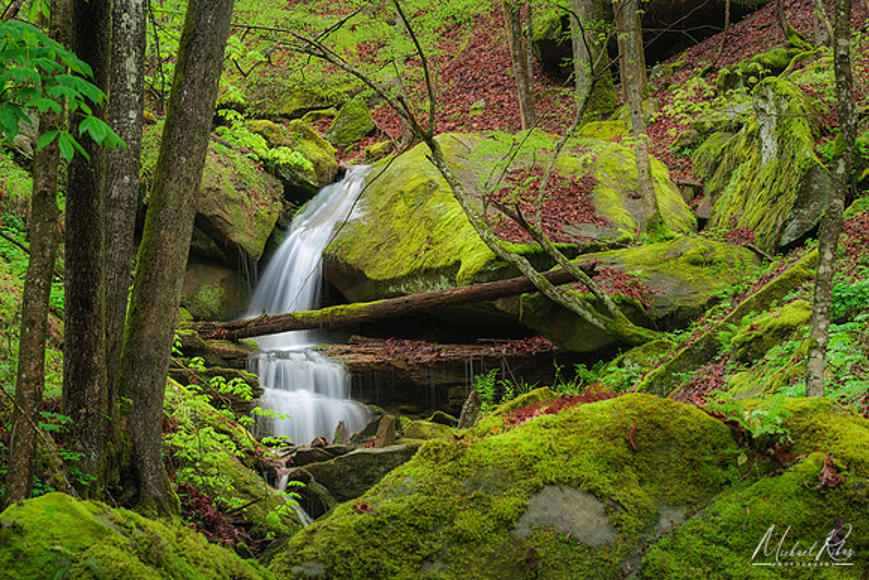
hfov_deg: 17.1
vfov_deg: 11.4
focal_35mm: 120
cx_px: 434
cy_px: 290
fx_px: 2897
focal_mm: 120
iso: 100
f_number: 16
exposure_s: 1
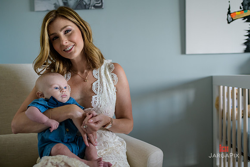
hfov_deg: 54.4
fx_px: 243
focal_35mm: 35
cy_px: 84
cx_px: 125
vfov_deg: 37.9
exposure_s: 1/200
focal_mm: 35
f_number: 2
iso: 400
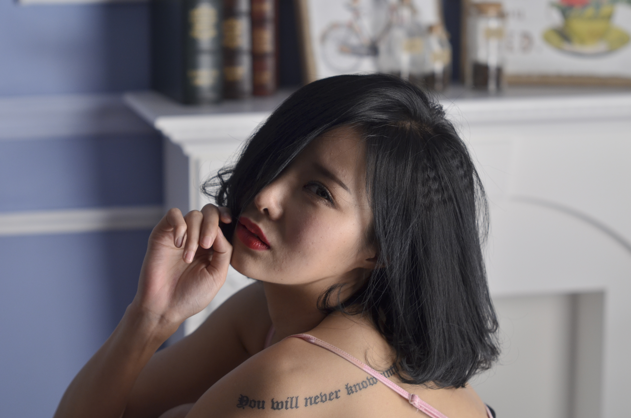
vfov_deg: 13.0
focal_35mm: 105
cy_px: 209
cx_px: 316
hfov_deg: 19.5
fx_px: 1837
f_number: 4
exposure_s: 1/160
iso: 400
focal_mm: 70
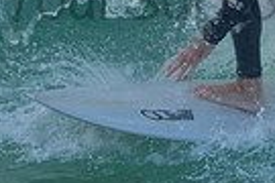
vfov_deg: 0.4
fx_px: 24549
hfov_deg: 0.6
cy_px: -27
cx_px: 214
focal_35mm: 3214
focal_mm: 500
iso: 320
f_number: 5.6
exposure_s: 1/500
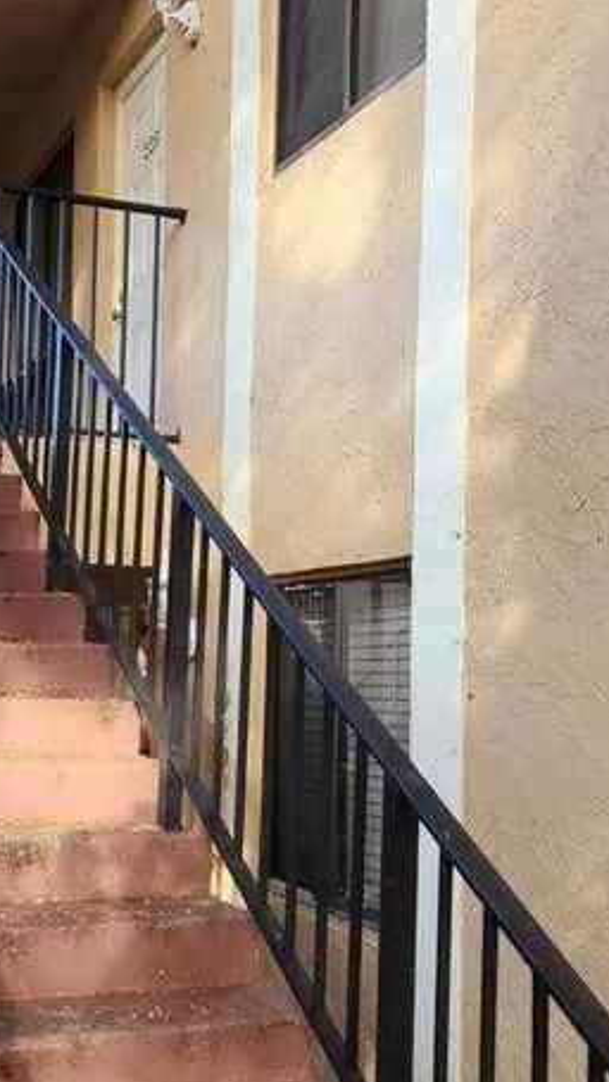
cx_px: 114
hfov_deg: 25.0
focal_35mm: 47
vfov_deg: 43.6
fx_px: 1349
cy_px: 631
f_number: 1.8
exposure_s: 1/60
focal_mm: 5.4
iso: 25
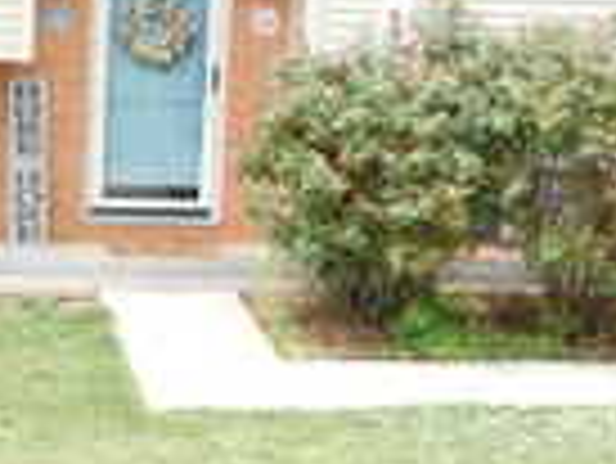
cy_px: 205
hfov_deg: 20.9
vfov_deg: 16.3
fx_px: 1621
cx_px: 31
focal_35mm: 91
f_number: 3.1
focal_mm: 4.5
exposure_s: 1/400
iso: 125
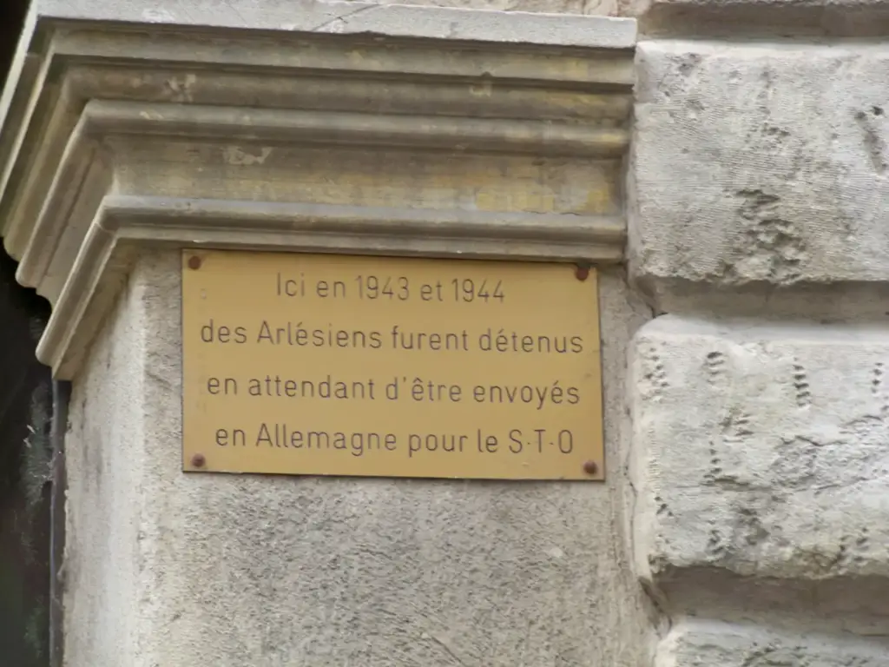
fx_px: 4443
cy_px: 334
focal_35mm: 173
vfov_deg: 8.6
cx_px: 444
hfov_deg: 11.4
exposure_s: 1/50
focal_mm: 30.5
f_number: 4.3
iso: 100
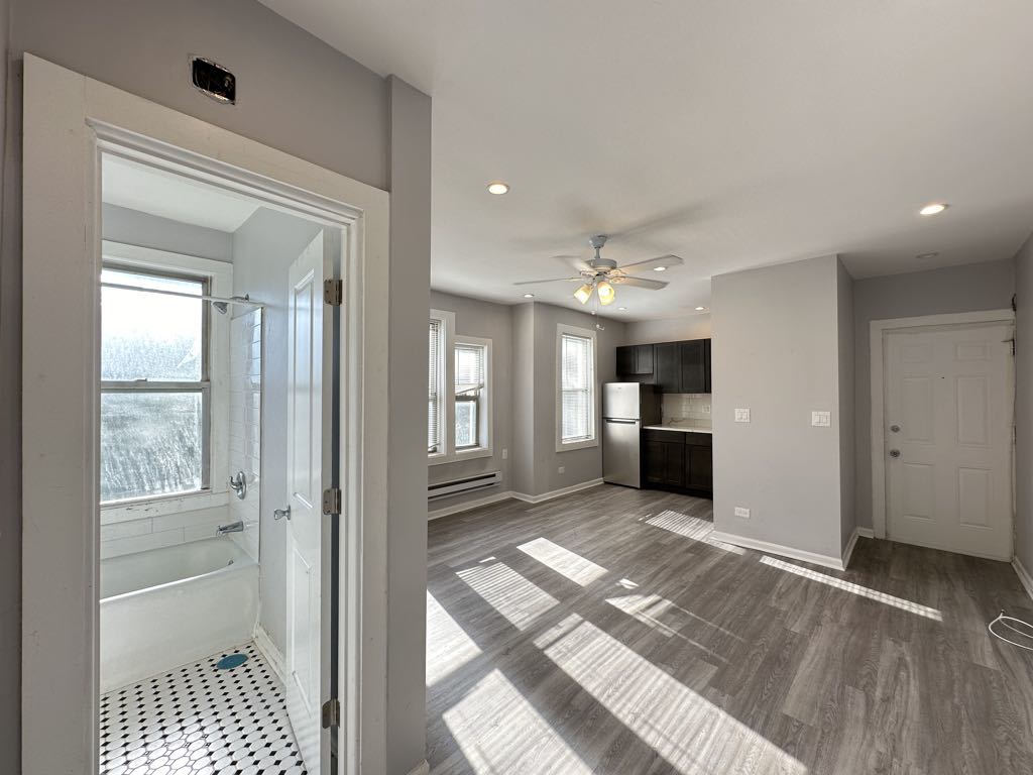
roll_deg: +0.0
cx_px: 516
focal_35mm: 14
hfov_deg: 102.1
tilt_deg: +1.3
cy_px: 388
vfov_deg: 85.7
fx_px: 418
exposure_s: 1/120
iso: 50
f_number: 2.2
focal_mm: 2.22
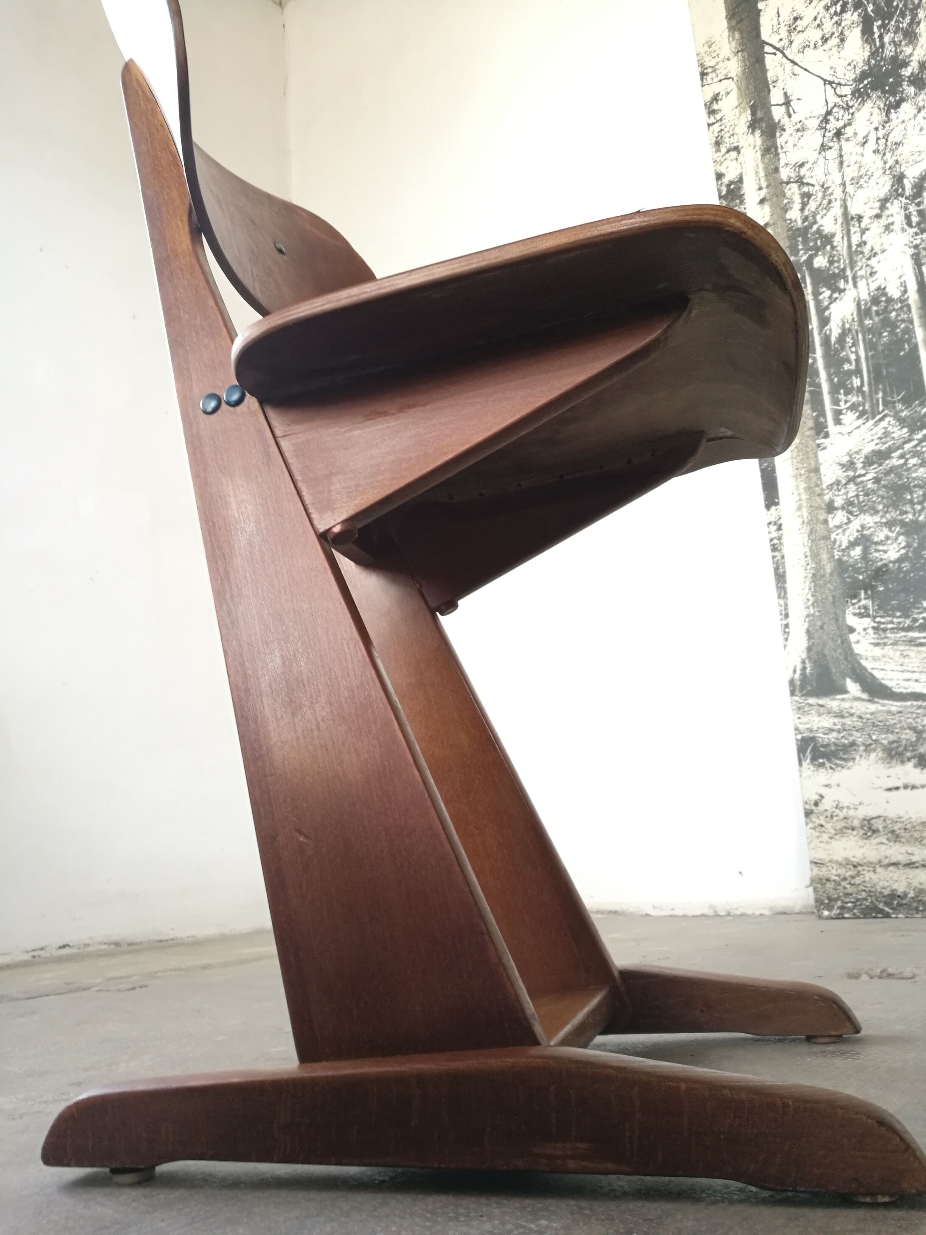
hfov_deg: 51.4
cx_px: 463
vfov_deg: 65.3
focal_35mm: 27
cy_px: 618
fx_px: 963
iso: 160
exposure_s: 1/60
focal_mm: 4.5
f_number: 2.2
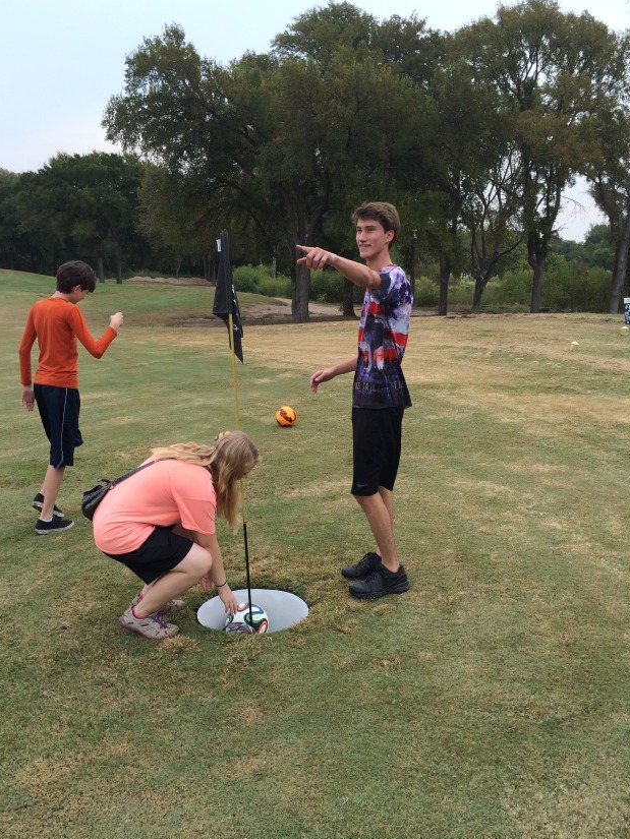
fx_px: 728
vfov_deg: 60.0
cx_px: 307
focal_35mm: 30
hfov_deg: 46.8
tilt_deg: -12.4
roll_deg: -0.7
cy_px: 416
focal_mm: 4.15
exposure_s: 1/631
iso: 32
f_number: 2.2
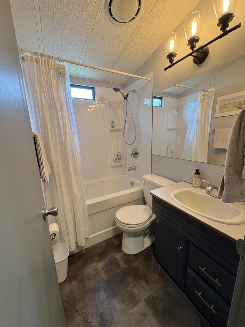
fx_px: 132
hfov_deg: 85.7
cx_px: 122
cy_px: 164
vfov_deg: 102.1
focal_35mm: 14
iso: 250
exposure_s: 1/60
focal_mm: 2.22
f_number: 2.2
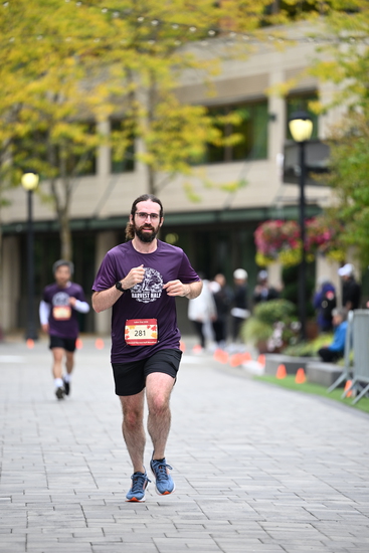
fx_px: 2842
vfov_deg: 11.1
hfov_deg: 7.4
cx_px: 184
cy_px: 276
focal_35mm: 185
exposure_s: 1/2000
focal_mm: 185
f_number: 2.8
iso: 640
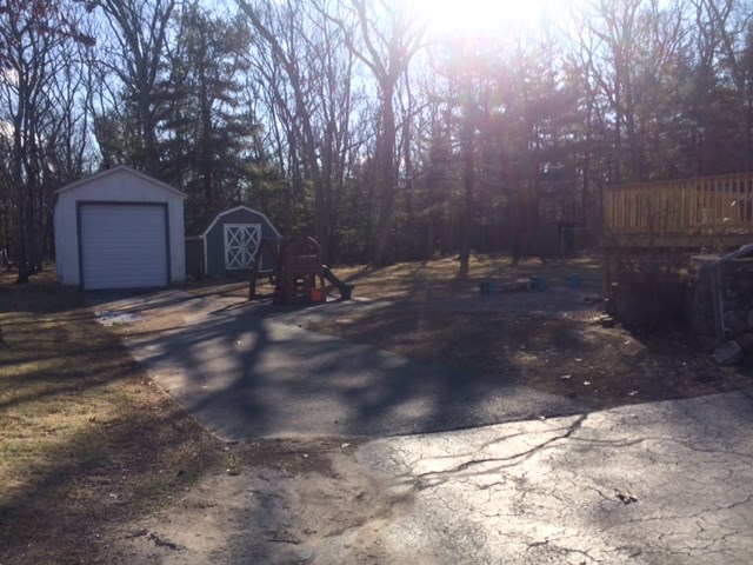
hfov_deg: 61.7
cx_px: 376
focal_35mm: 29
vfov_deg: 48.2
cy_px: 282
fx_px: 631
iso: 32
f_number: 2.2
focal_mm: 4.15
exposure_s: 1/1520
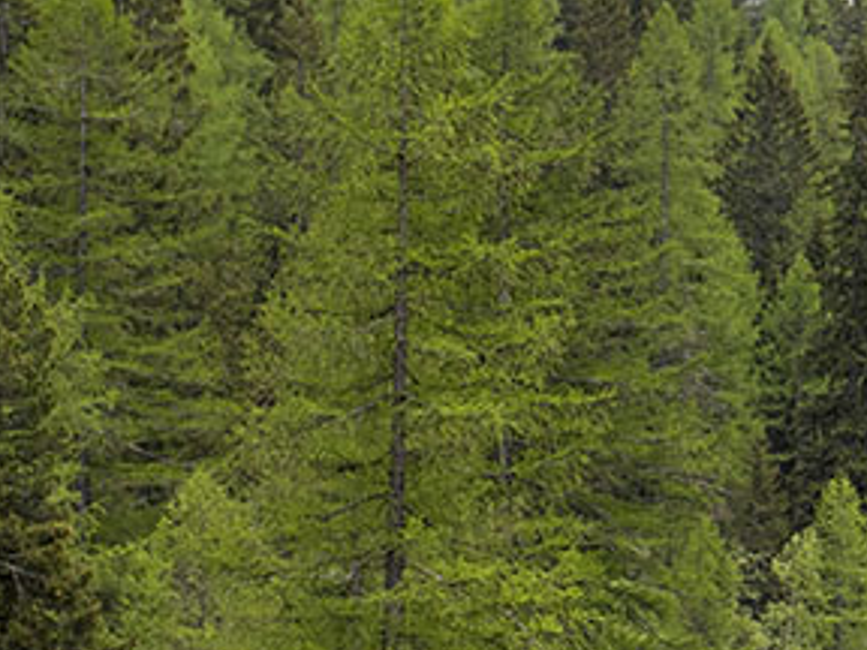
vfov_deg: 5.3
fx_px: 7038
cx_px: 1791
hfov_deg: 6.8
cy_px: 263
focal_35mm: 281
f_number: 5.6
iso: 500
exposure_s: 1/1250
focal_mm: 70
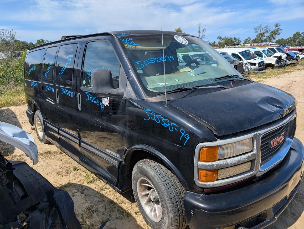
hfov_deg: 71.5
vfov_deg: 56.9
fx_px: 211
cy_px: 114
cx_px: 152
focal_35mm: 24
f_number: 1.68
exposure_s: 1/1018
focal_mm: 6.9
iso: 19
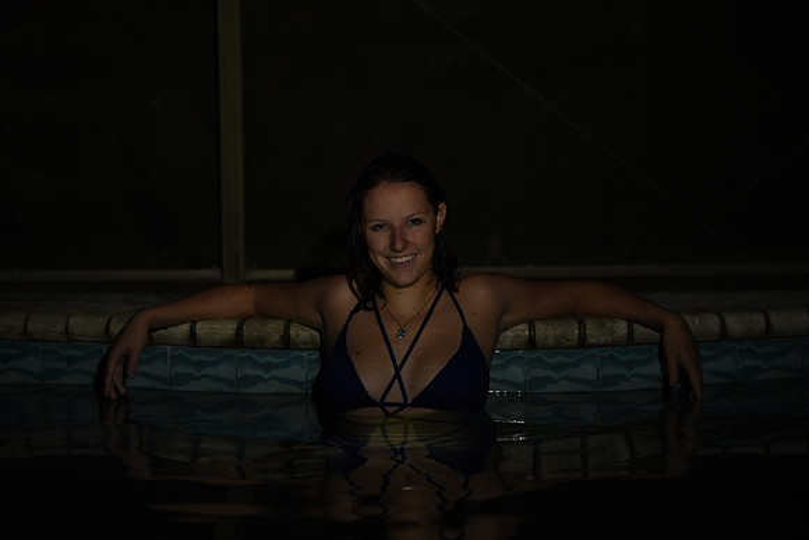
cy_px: 270
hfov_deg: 16.8
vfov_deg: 11.2
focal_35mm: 122
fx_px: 2742
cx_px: 404
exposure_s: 1/80
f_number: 2.8
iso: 400
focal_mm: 122
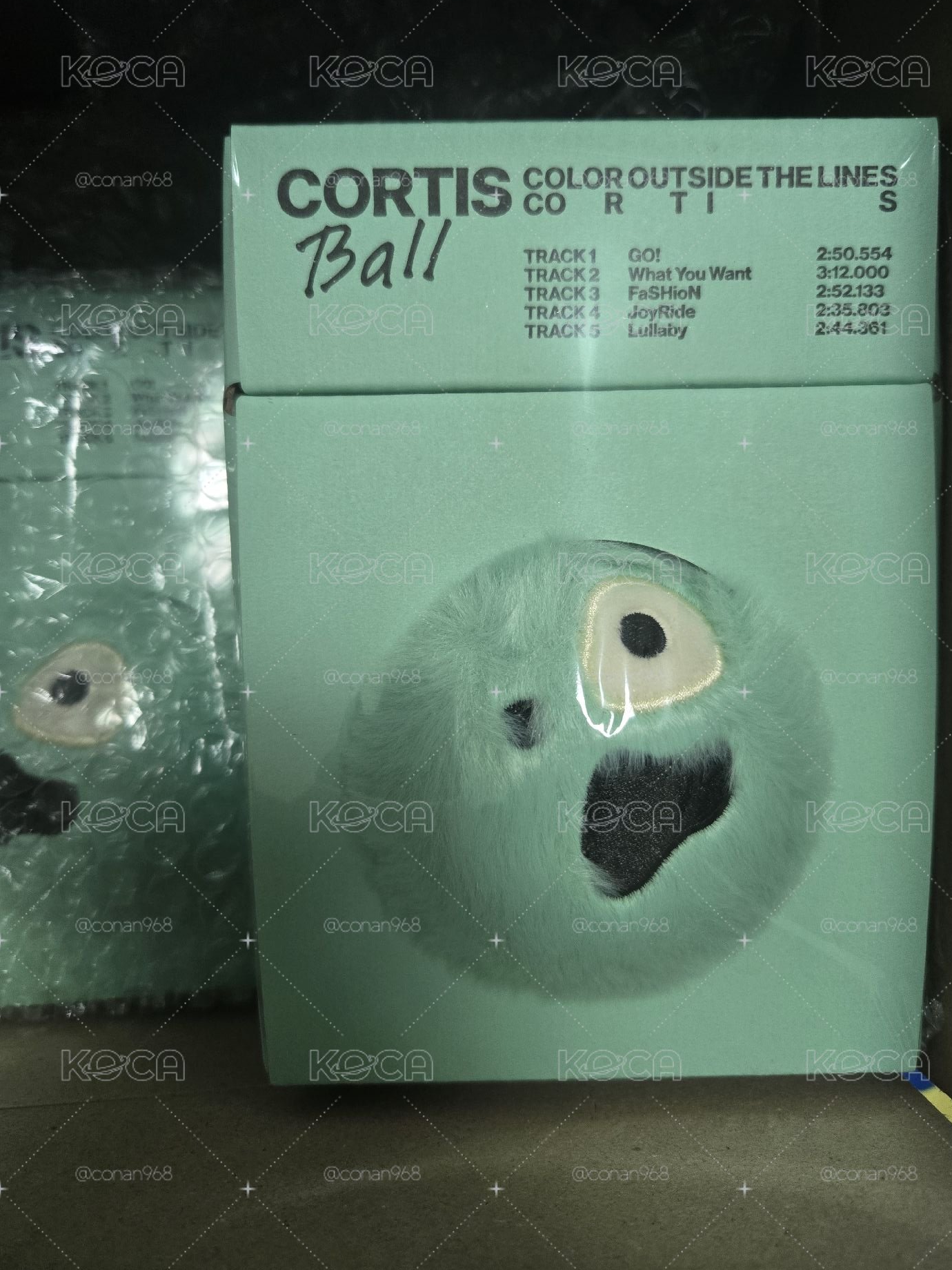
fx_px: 880
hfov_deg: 56.8
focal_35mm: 24
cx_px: 496
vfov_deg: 71.6
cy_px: 609
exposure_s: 1/120
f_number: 1.8
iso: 200
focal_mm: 5.4
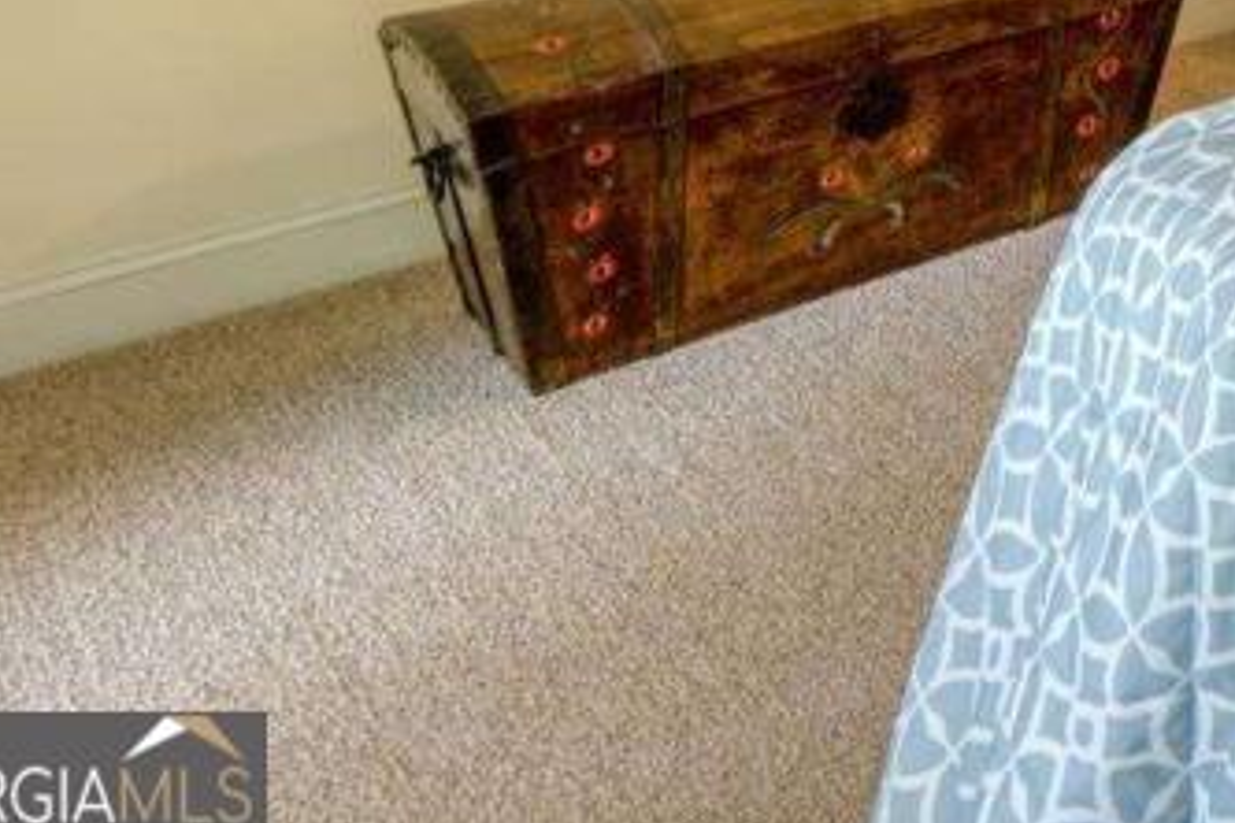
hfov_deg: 24.2
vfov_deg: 19.4
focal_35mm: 54
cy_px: -623
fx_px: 1852
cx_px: 2043
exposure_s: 1/2
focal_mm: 10
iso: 100
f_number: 7.1
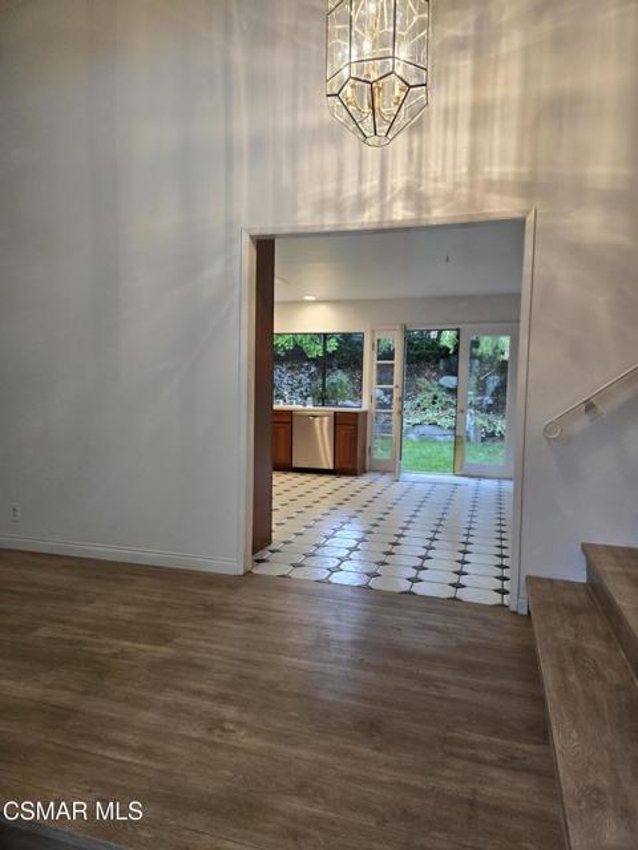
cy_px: 425
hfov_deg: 58.9
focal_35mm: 23
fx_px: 565
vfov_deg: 73.9
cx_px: 319
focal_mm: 5.4
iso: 250
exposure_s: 1/120
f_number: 1.8
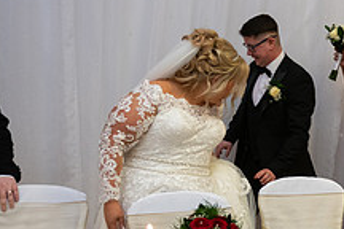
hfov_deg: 23.8
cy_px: 169
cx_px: 408
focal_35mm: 78
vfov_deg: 17.4
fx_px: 745
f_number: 3.5
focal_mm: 29
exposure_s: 1/160
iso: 800
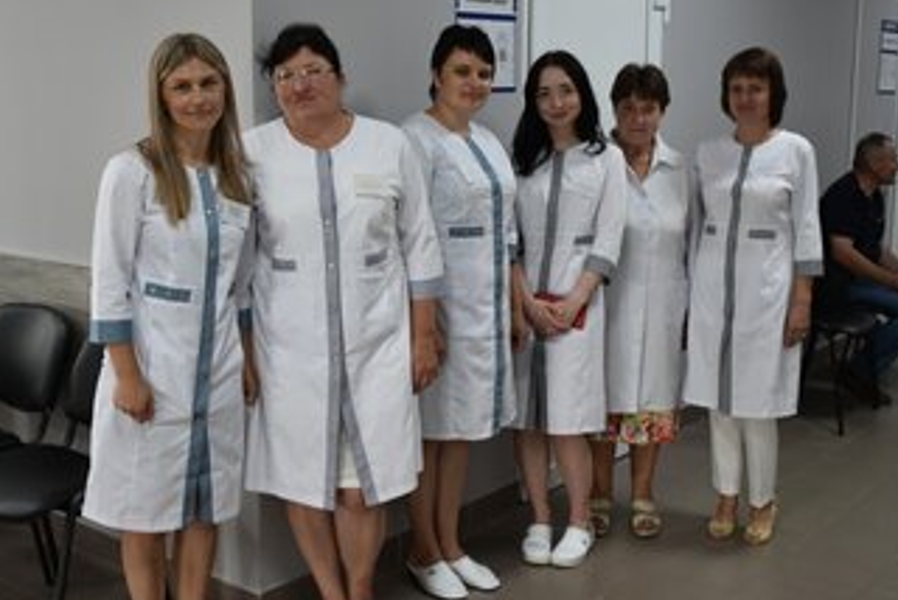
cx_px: 446
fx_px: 1123
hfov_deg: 43.6
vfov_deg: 29.9
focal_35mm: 45
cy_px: 279
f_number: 4
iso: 450
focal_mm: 24
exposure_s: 1/60
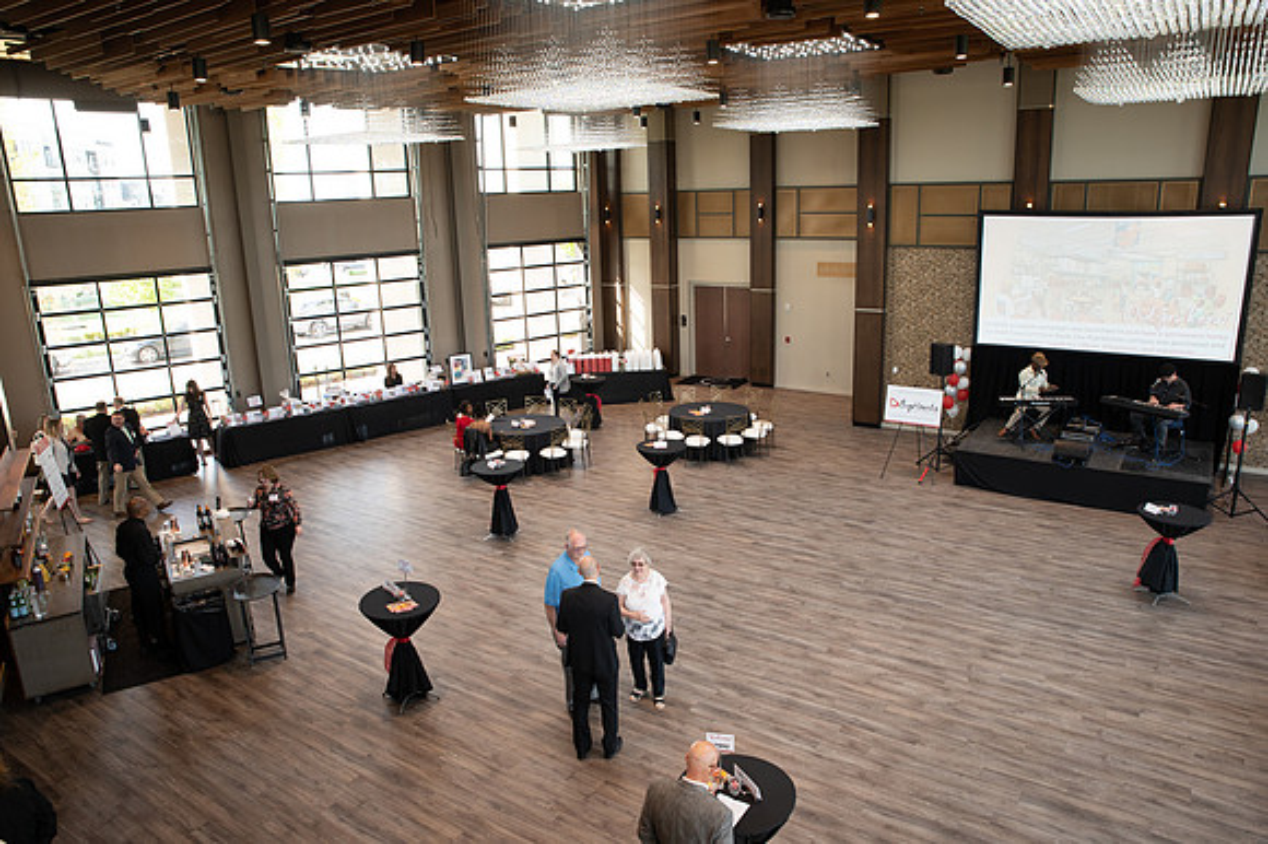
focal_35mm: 24
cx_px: 634
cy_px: 422
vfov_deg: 53.1
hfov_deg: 73.8
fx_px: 845
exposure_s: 1/125
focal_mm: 24
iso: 800
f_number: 5
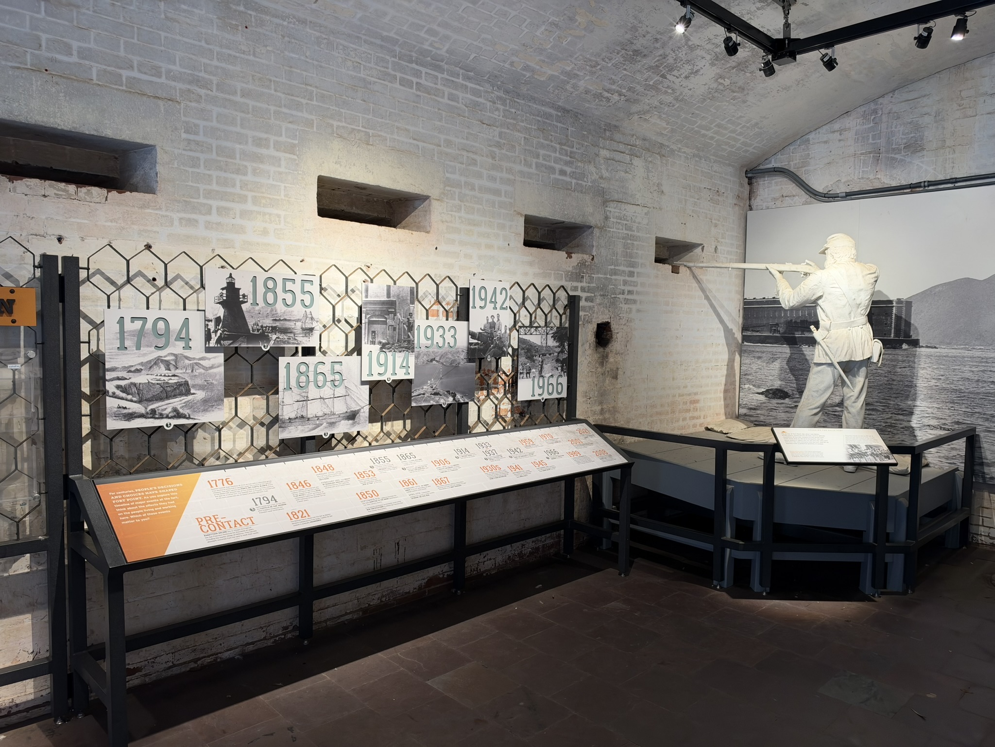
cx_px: 498
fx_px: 690
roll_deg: -1.1
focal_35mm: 24
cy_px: 374
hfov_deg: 71.6
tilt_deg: -3.7
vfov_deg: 56.8
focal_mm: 6.93
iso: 250
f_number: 1.8
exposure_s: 1/121
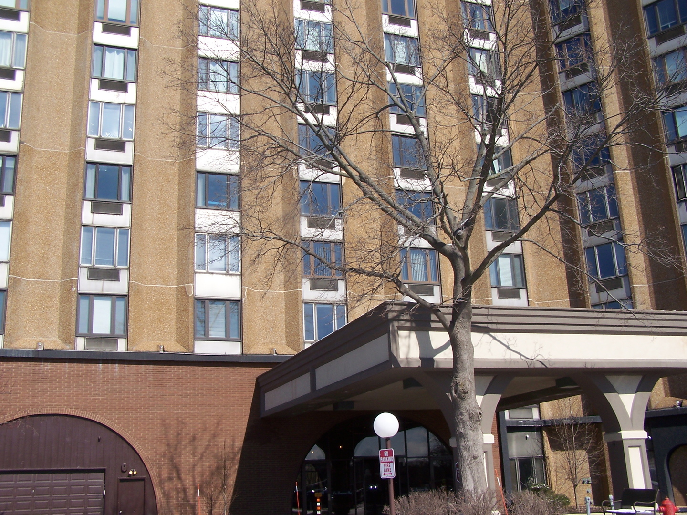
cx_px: 344
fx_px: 754
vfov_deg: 37.7
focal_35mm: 38
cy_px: 258
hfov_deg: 49.0
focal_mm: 6.3
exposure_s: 1/500
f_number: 5.6
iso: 80
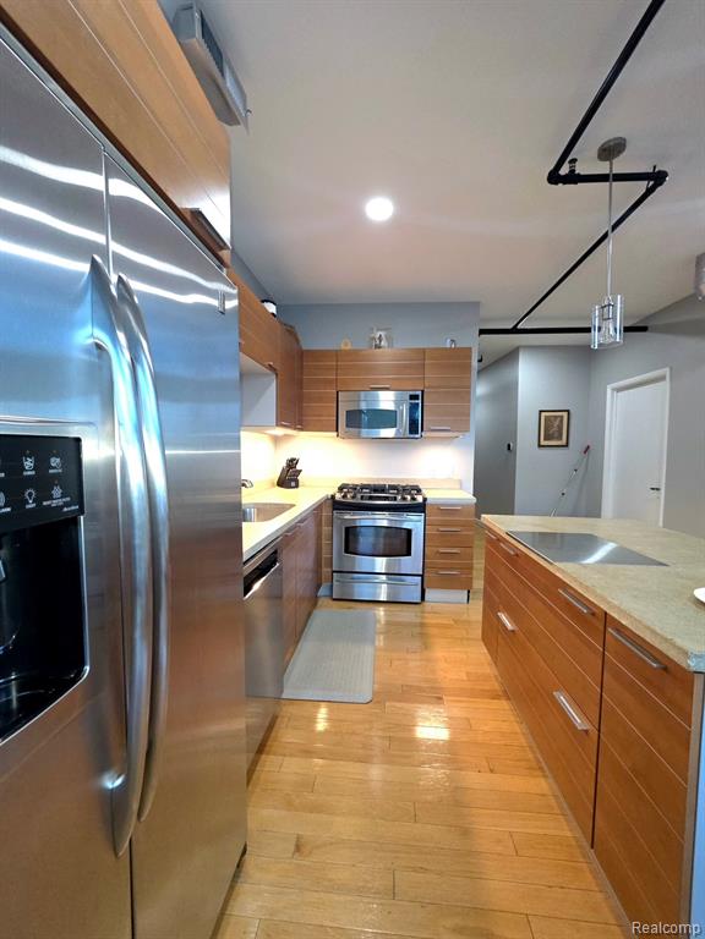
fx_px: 353
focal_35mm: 13
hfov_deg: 89.9
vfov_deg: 106.2
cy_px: 470
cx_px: 352
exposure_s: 1/60.2
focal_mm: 2.2
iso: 160
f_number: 1.9
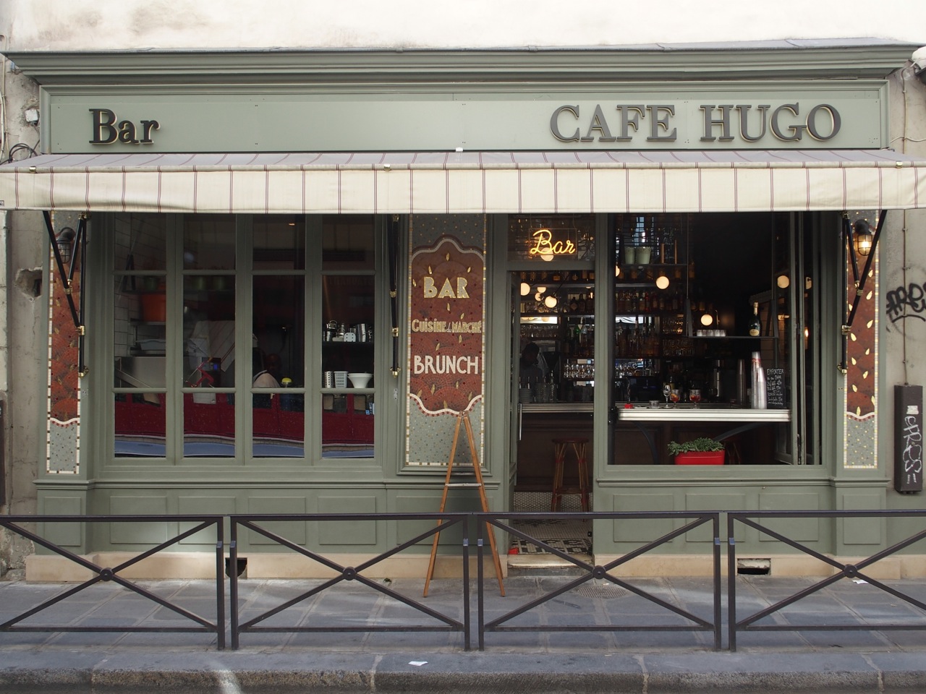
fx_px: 1017
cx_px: 463
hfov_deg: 49.0
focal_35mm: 38
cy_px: 347
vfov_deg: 37.7
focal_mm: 8.1
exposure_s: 1/125
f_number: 3.2
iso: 100
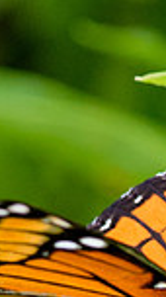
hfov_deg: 0.4
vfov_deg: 0.7
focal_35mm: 3007
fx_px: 23635
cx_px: 311
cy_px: 284
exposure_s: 1/500
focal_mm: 500
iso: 720
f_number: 5.6
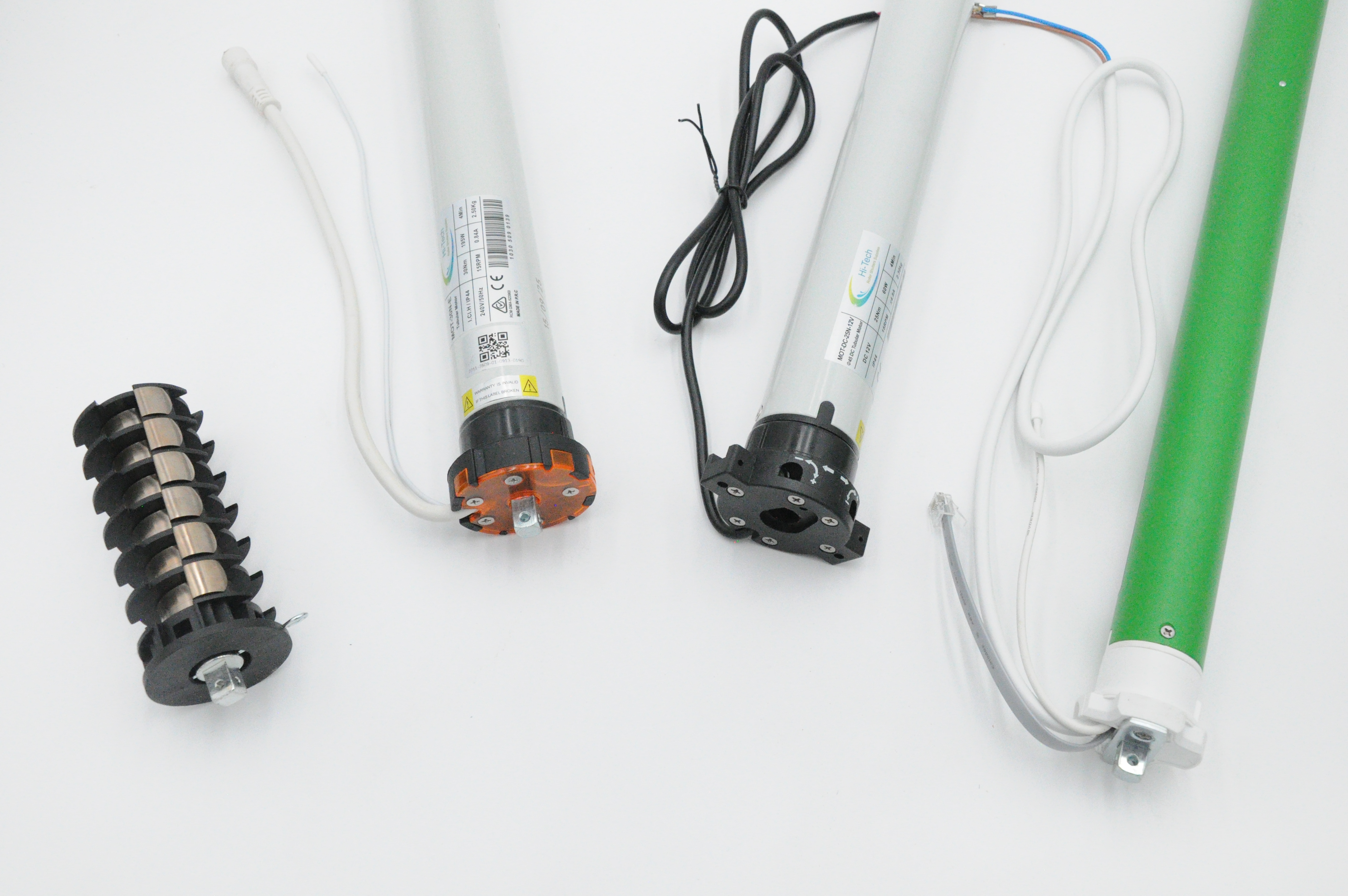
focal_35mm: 33
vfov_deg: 39.9
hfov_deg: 57.3
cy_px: 448
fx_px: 1234
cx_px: 674
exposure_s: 1/4000
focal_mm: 22
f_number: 7.1
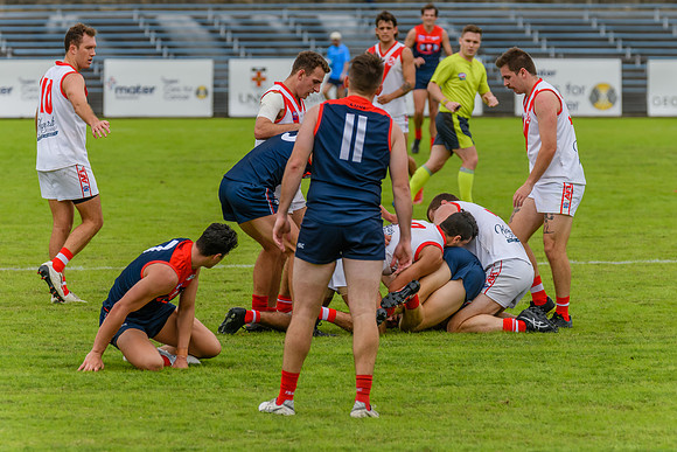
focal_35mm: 323
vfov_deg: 4.3
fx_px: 6066
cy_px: 210
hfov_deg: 6.4
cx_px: 357
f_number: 6.3
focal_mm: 270
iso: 800
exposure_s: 1/2500
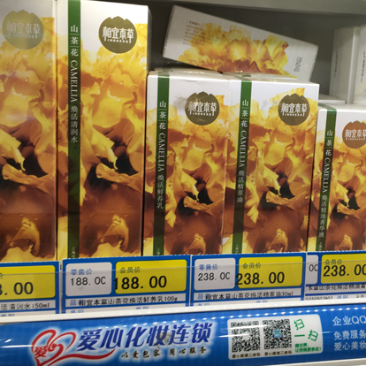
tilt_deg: -11.4
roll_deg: -3.8
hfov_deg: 39.1
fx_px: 502
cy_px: 152
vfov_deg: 39.9
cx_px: 271
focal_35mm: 42
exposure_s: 1/33
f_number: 2.2
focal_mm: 4.15
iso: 32
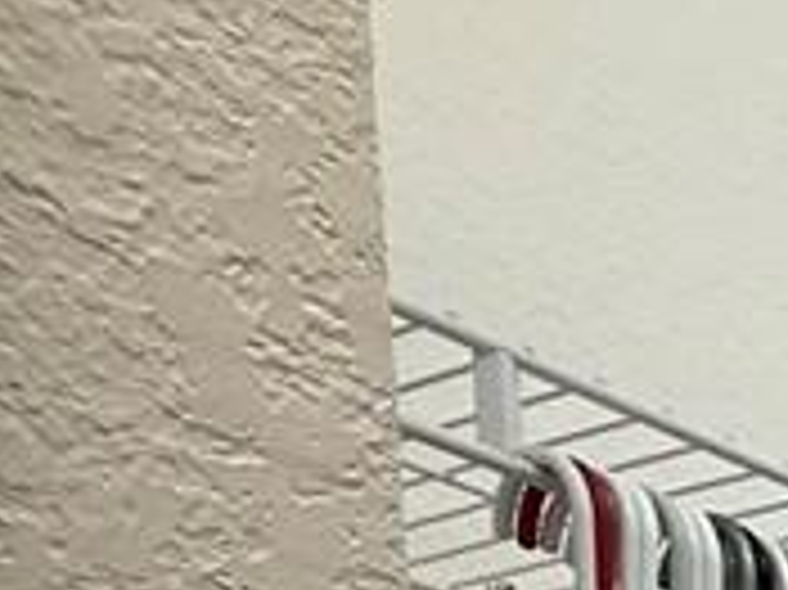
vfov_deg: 12.8
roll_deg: -1.9
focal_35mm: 82
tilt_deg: -5.0
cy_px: 1500
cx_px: 1977
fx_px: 1865
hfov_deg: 14.2
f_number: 2.2
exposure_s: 1/120
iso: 100
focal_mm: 2.22
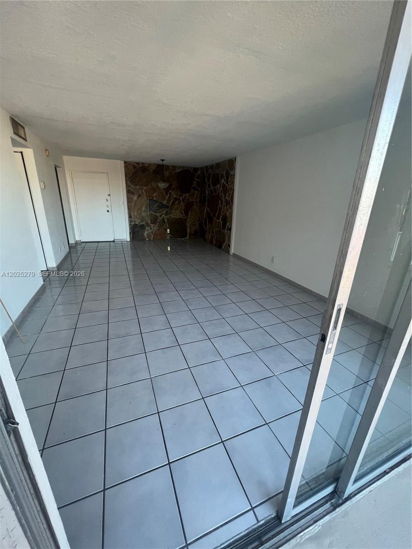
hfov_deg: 89.9
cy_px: 274
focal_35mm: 13
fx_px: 206
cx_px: 206
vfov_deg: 106.2
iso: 100
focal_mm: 1.57
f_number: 1.8
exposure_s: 1/99
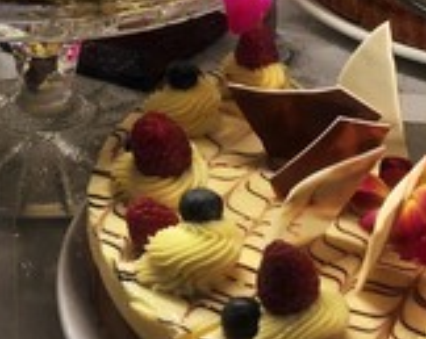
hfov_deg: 18.2
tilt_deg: -21.0
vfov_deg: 14.2
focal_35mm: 105
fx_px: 1321
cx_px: 92
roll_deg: +0.2
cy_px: -55
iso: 32
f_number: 2.2
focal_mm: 4.15
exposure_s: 1/50
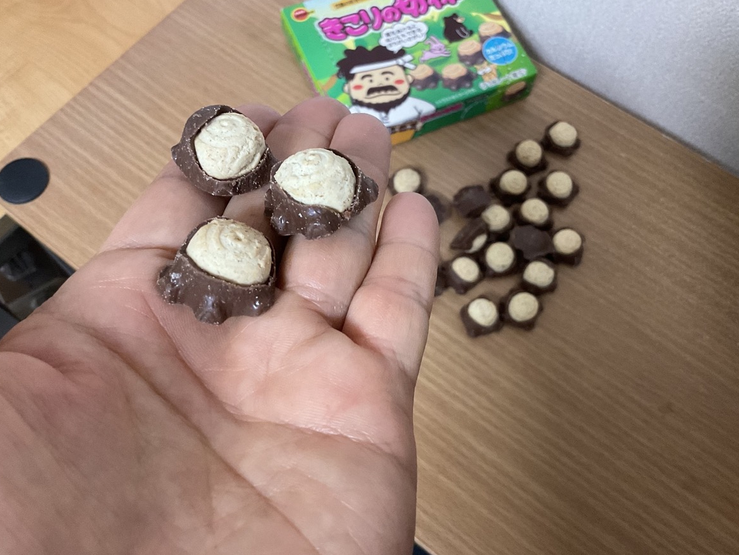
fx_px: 683
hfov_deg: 56.8
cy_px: 271
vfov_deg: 44.2
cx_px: 370
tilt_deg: -66.0
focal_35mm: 32
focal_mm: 3
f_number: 1.8
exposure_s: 1/60
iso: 200
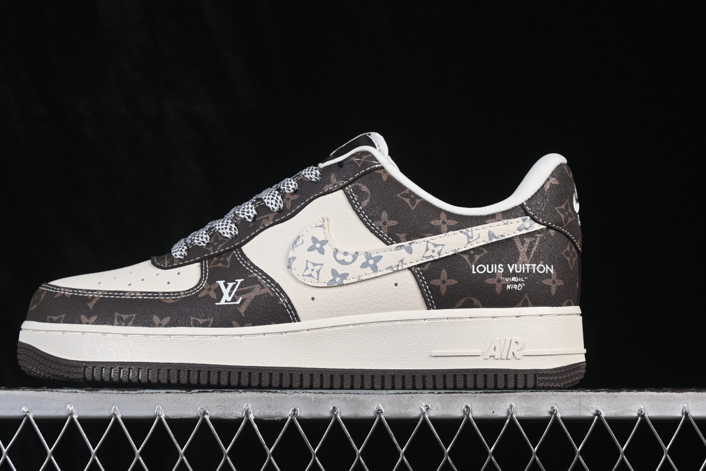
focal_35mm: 84
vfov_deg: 16.3
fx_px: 1647
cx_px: 316
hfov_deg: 24.2
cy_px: 226
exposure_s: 1/80
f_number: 8
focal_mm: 50
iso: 160
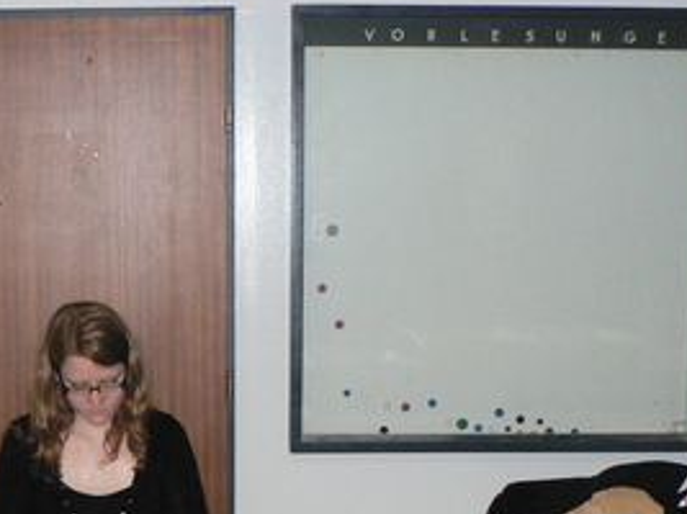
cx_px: 129
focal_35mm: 81
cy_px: 537
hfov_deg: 23.7
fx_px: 1607
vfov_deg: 17.7
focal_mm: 6
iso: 300
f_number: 2.8
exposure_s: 1/60
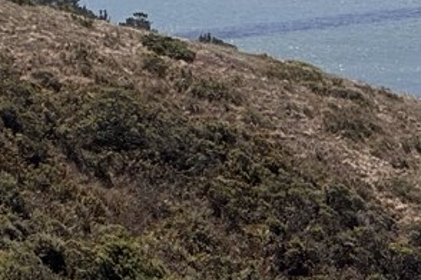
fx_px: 4455
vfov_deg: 3.6
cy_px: -281
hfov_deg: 5.4
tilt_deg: -0.1
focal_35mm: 381
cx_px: 170
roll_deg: -1.1
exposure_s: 1/2053
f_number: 2.8
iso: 25
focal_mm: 9
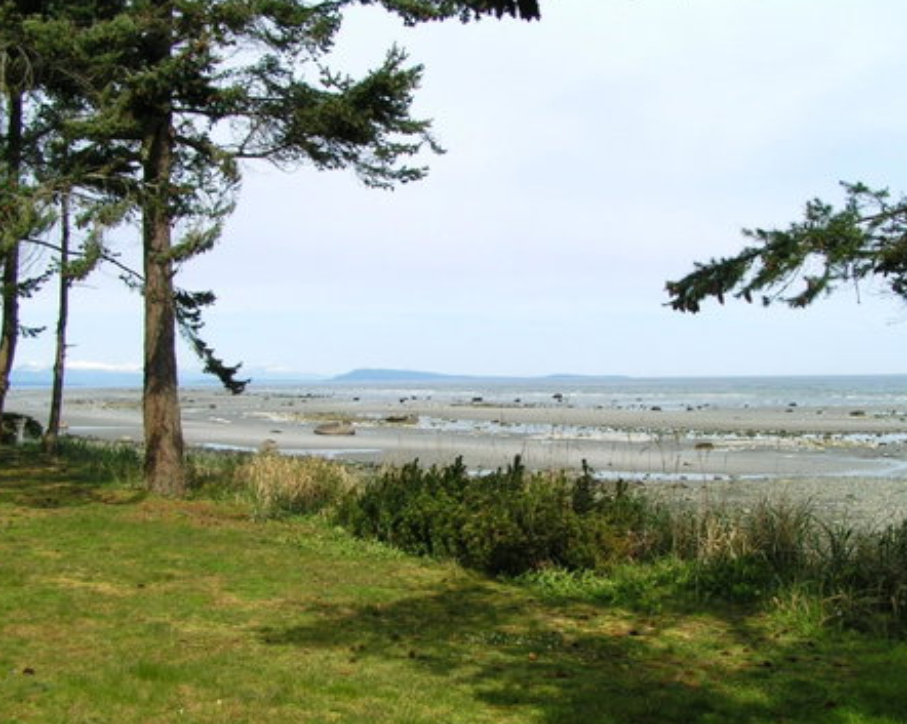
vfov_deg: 34.9
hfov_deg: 42.9
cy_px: 386
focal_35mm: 43
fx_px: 1154
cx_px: 497
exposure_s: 1/320
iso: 50
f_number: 5.6
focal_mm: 5.8
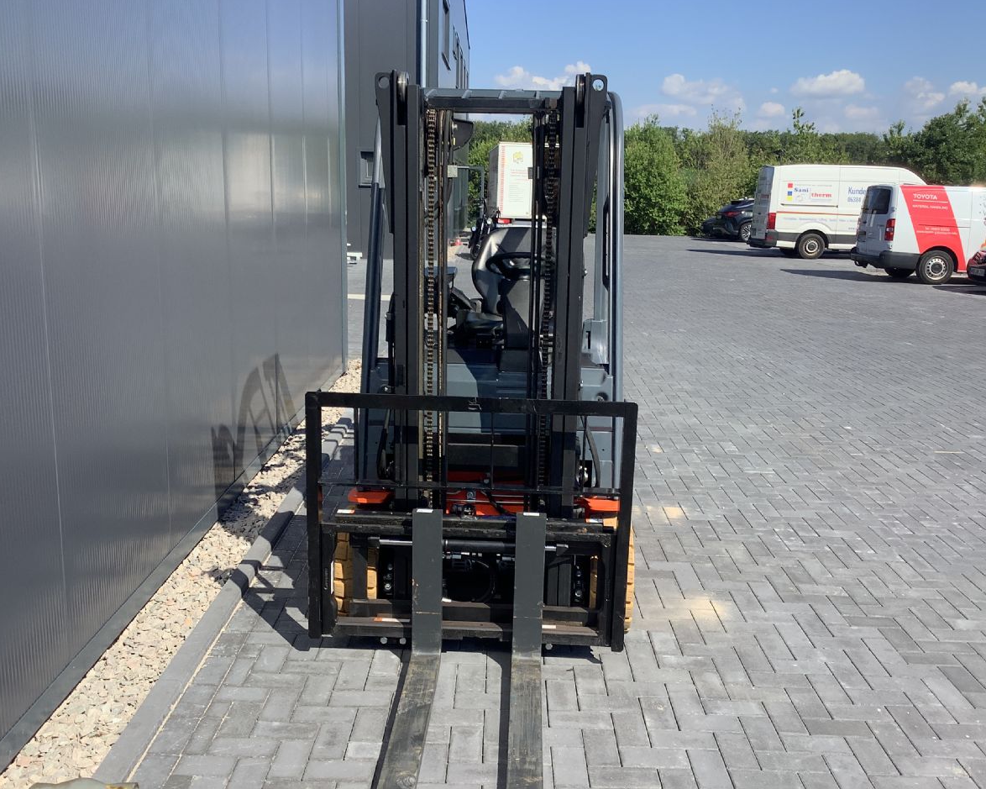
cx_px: 490
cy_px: 387
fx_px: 963
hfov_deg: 54.2
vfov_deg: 44.5
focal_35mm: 33
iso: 25
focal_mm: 3.3
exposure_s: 1/799
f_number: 2.4
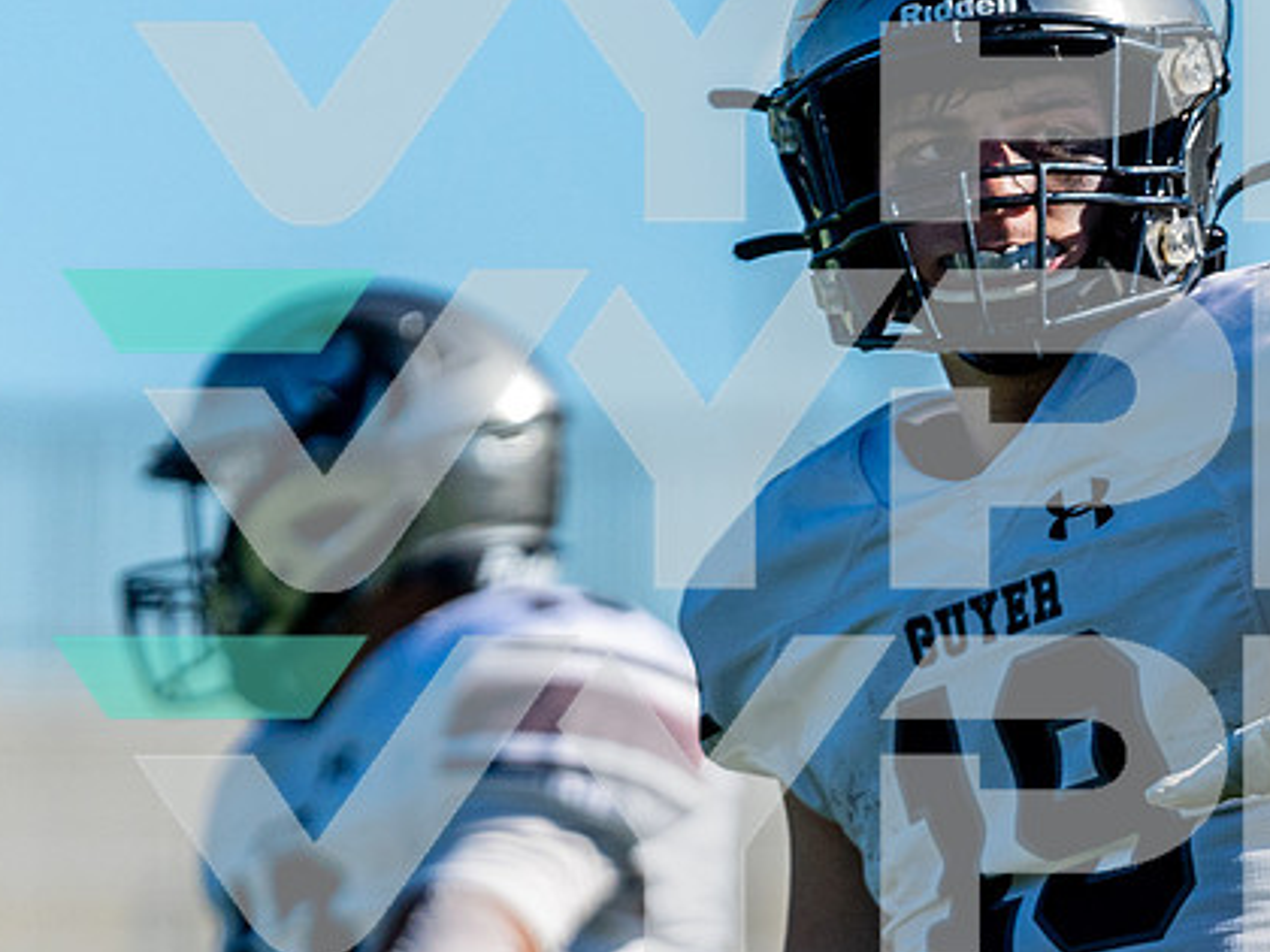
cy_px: 828
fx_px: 21683
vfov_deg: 2.5
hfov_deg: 3.4
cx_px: 1120
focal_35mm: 591
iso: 400
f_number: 2.8
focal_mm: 200
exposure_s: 1/3200
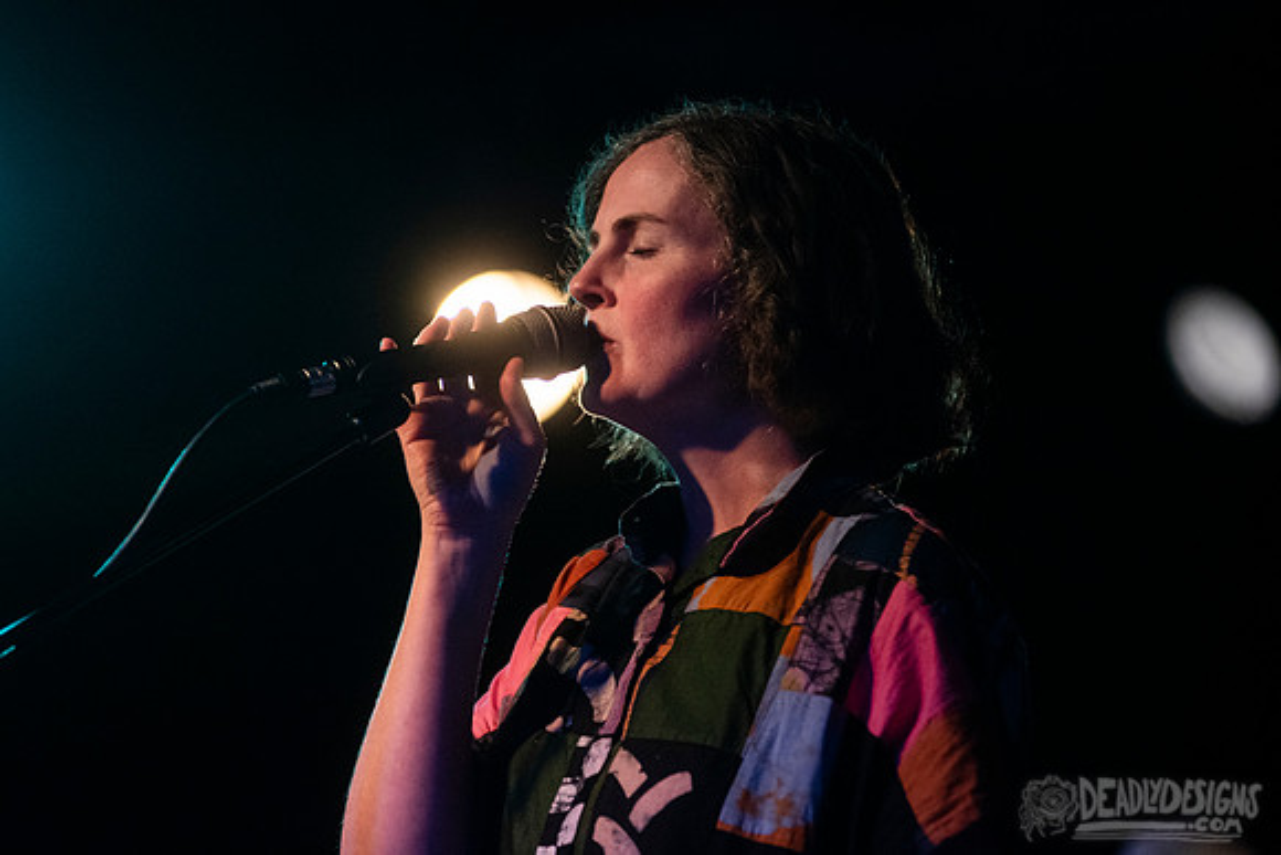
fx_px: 8075
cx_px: 612
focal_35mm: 227
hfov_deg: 9.1
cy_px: 370
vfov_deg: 6.1
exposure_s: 1/125
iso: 2000
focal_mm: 200
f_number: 3.2
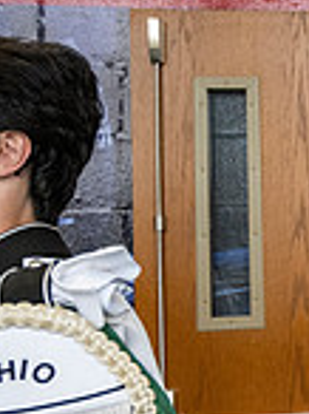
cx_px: 726
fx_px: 1098
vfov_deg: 21.3
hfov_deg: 12.7
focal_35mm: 92
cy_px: 211
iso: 3200
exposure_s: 1/800
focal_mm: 24
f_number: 4
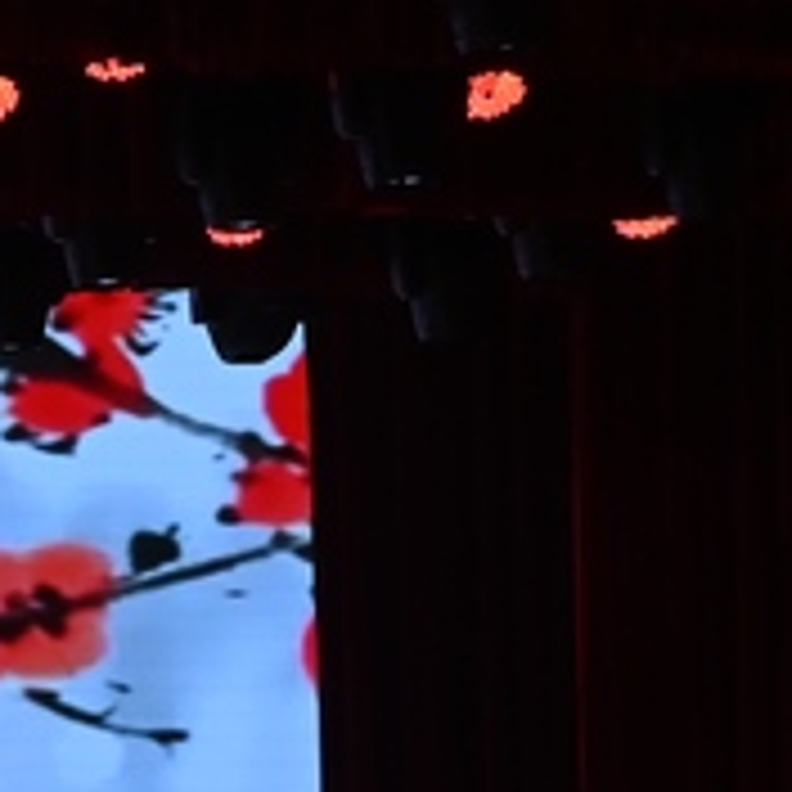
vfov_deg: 5.1
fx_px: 8853
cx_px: -1710
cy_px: 1285
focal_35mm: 342
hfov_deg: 4.8
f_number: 6
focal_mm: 59
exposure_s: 1/200
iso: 400
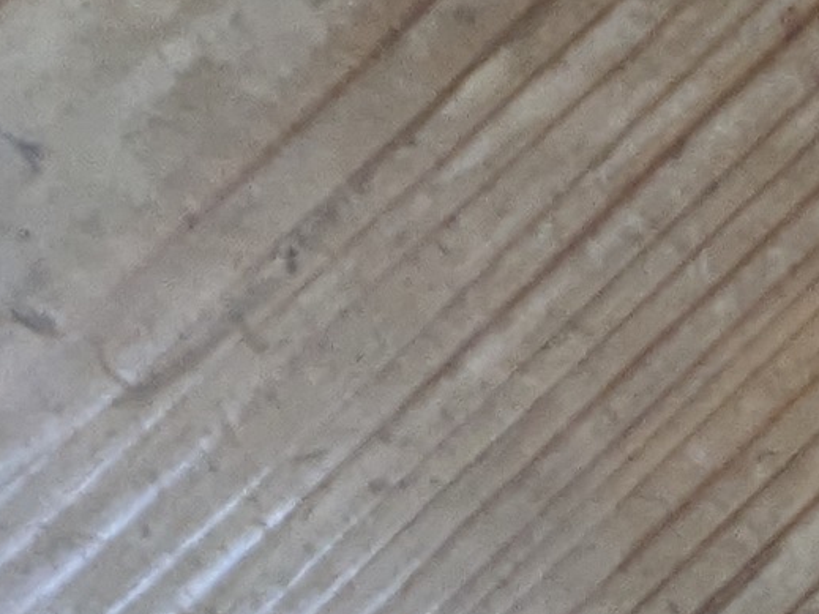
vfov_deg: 10.9
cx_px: 847
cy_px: 1616
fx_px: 2555
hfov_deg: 17.7
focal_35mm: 108
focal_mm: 1.83
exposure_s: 1/60
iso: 204
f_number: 2.2
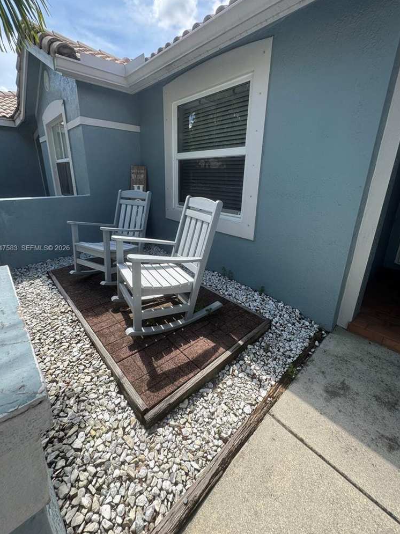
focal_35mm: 15
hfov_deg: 81.7
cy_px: 248
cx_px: 196
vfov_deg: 98.0
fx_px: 231
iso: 40
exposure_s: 1/552
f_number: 2.2
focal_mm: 2.22
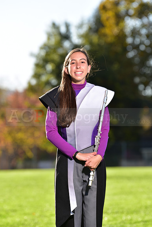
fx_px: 1266
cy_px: 114
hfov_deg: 6.9
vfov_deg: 10.3
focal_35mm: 200
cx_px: 76
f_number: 5
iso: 80
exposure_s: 1/250
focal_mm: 200
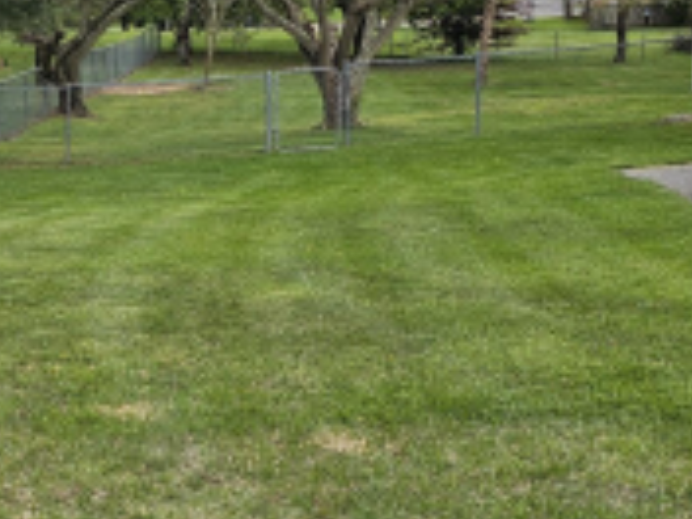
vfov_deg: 16.7
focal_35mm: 87
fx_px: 1739
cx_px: 81
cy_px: 495
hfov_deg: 22.0
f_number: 1.7
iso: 10
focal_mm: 6.3
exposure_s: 1/455
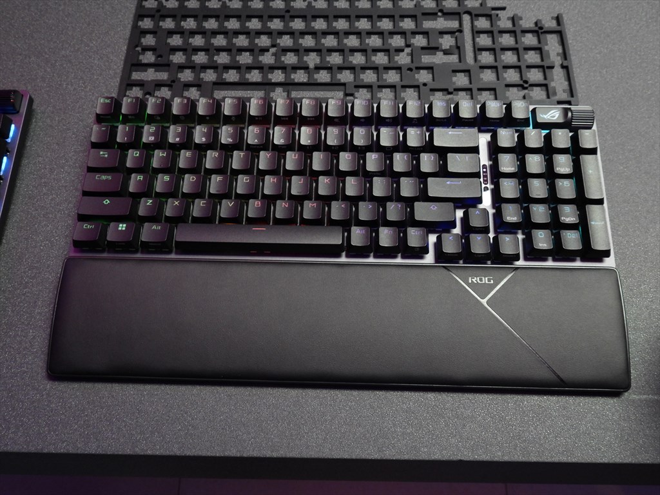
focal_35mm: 33
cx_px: 330
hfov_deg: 55.4
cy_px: 248
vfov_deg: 42.9
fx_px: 629
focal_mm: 5.9
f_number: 3.2
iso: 320
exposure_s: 1/30
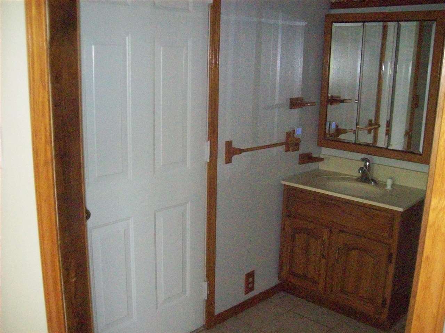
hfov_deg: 51.4
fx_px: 463
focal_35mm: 36
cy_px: 166
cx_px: 222
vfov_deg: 39.6
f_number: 2.7
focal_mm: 6
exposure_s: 1/128
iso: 800
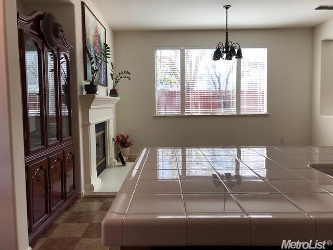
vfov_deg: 49.7
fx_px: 269
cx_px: 166
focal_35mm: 28
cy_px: 125
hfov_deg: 63.4
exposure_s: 1/131
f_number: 1.8
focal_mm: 3.99
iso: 20
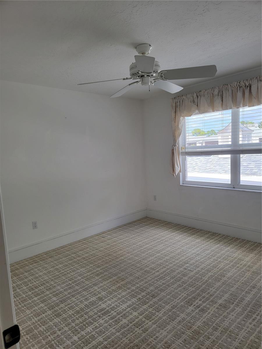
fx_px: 242
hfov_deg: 56.8
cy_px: 174
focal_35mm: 24
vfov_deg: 71.6
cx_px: 131
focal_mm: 6.7
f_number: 1.8
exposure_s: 1/120
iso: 20
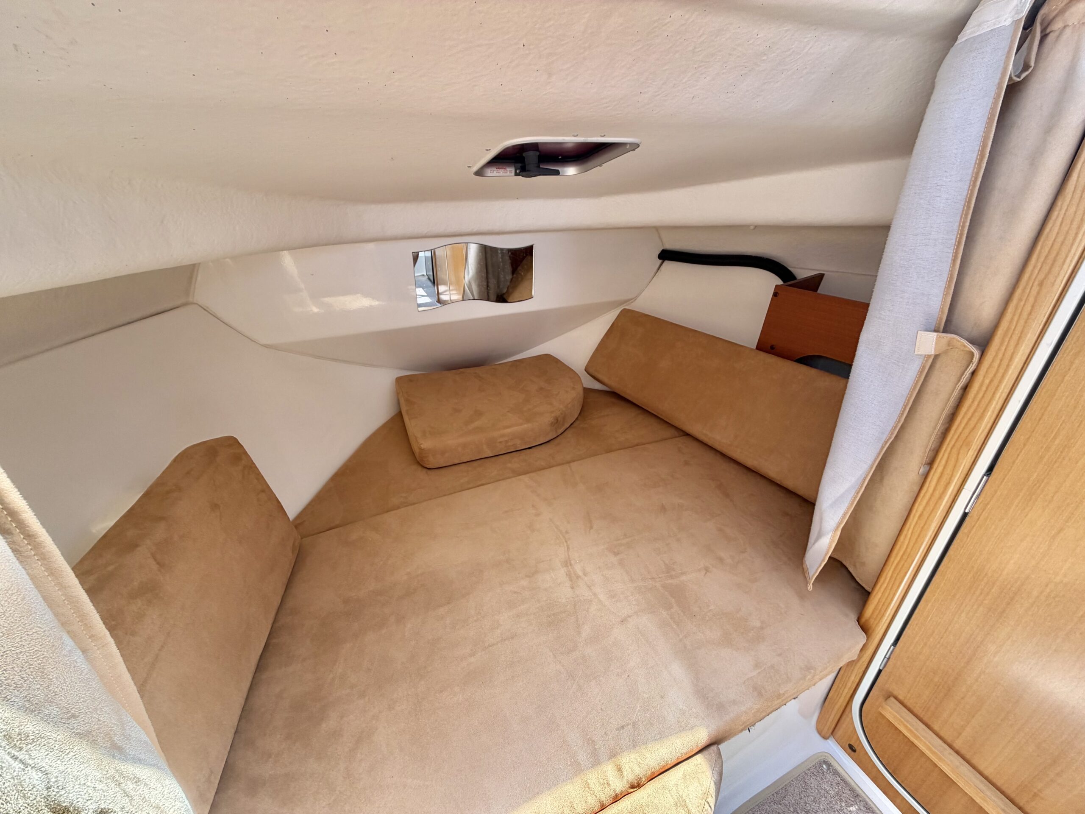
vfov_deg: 85.7
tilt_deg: -28.3
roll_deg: +1.7
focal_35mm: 14
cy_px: 407
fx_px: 439
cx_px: 542
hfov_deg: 102.1
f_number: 2.2
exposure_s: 1/195
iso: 64
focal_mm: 2.22
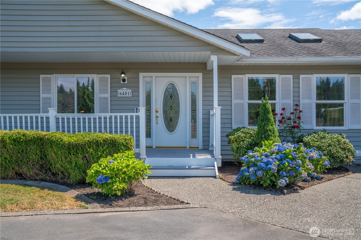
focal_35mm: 33
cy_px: 120
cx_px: 180
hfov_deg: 57.2
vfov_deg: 40.0
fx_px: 331
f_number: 11
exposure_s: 1/500
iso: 800
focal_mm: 33
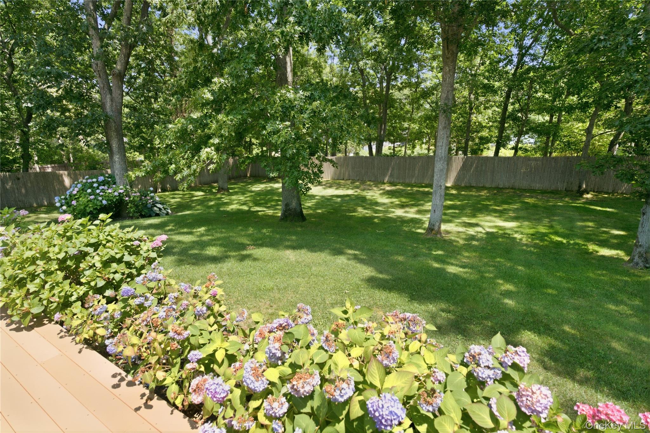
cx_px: 325
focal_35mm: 18
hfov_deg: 91.6
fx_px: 316
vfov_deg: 68.9
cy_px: 216
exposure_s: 1/90
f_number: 4.5
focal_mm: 17.5
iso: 100
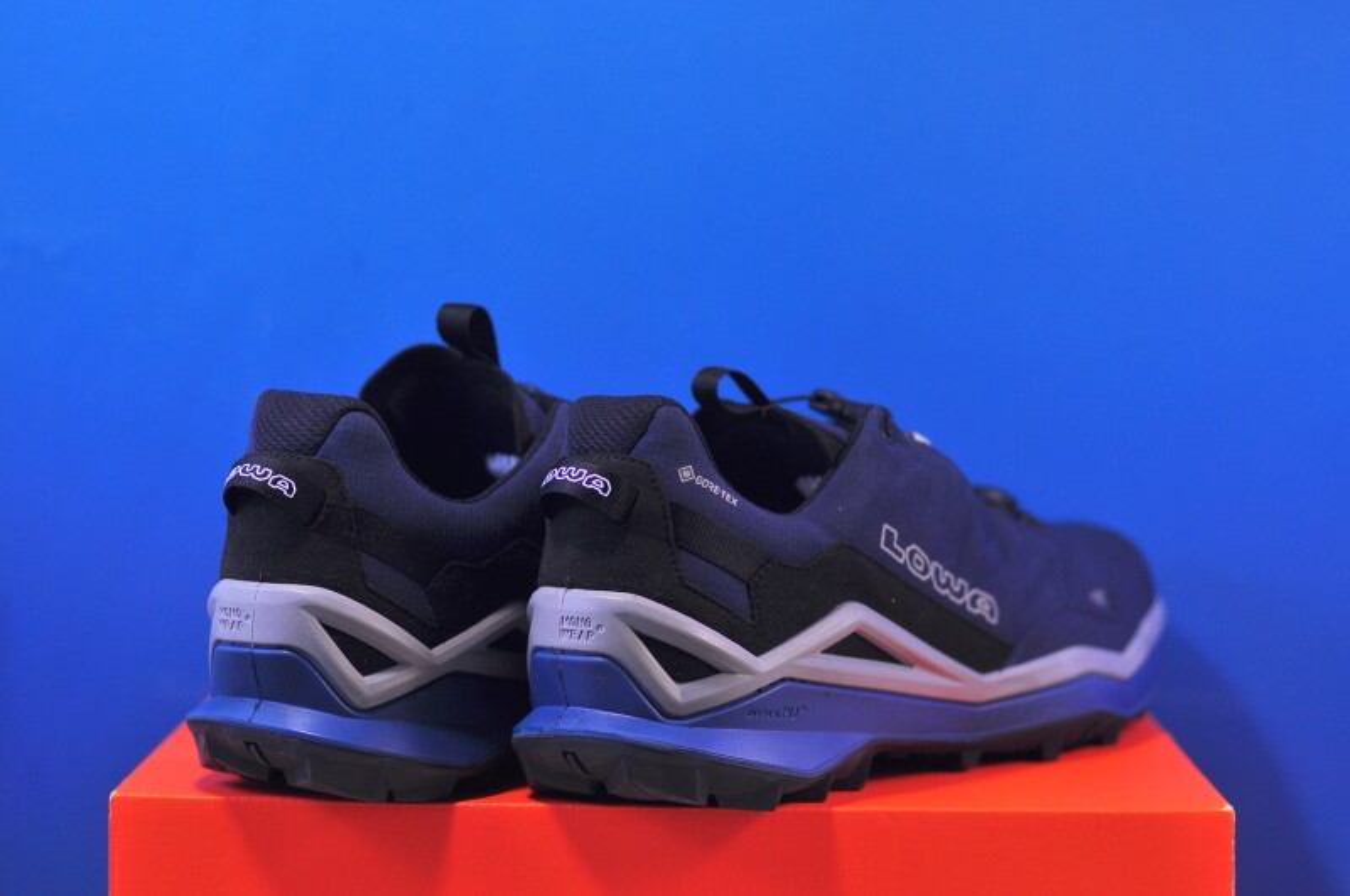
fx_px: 2808
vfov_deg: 18.1
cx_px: 675
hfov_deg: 27.0
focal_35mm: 75
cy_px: 448
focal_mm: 50
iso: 250
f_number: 2.5
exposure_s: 1/320
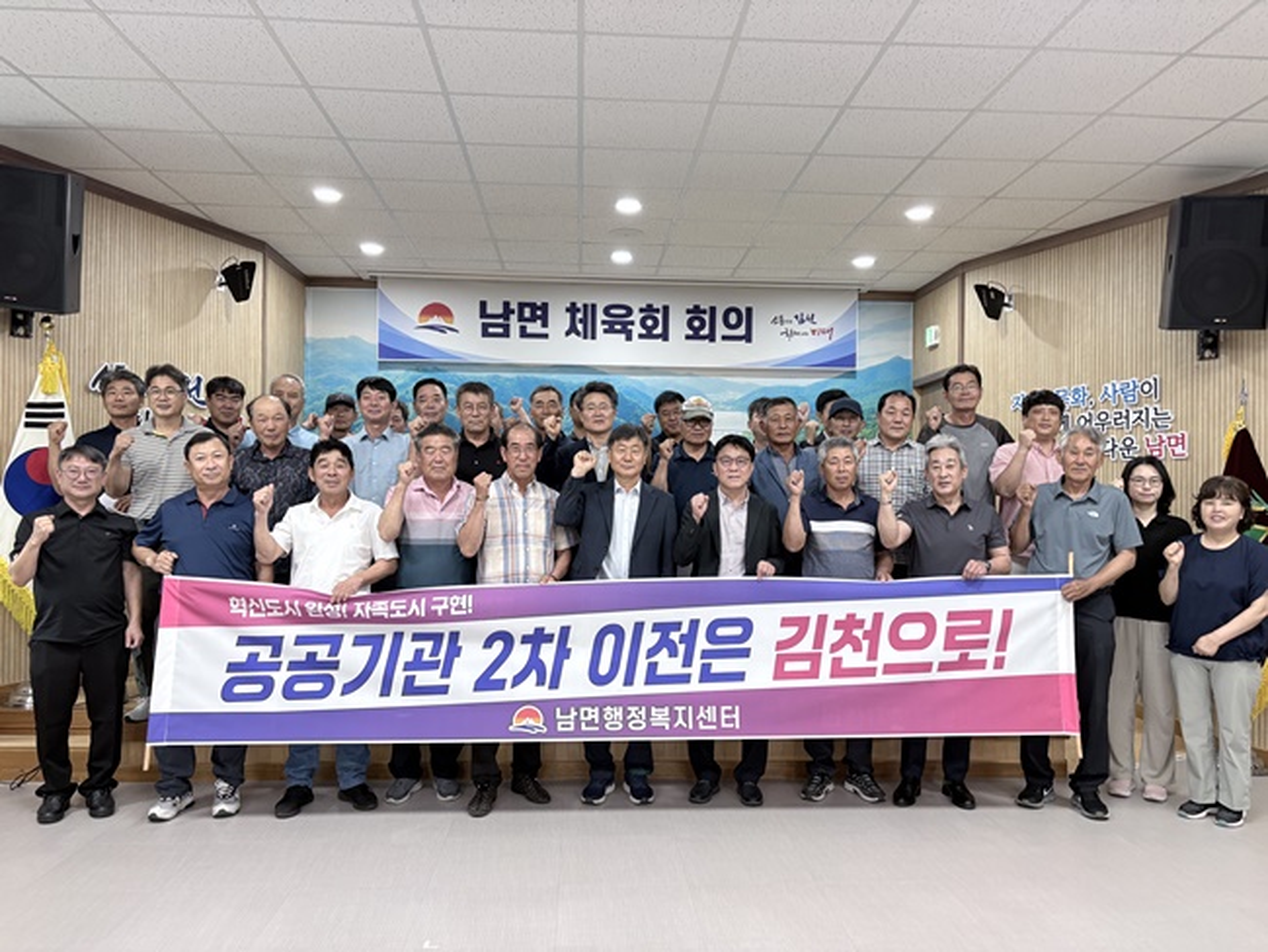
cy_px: 476
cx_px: 634
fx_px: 953
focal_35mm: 26
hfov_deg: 67.3
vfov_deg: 53.1
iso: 100
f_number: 1.6
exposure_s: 1/60
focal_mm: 5.96
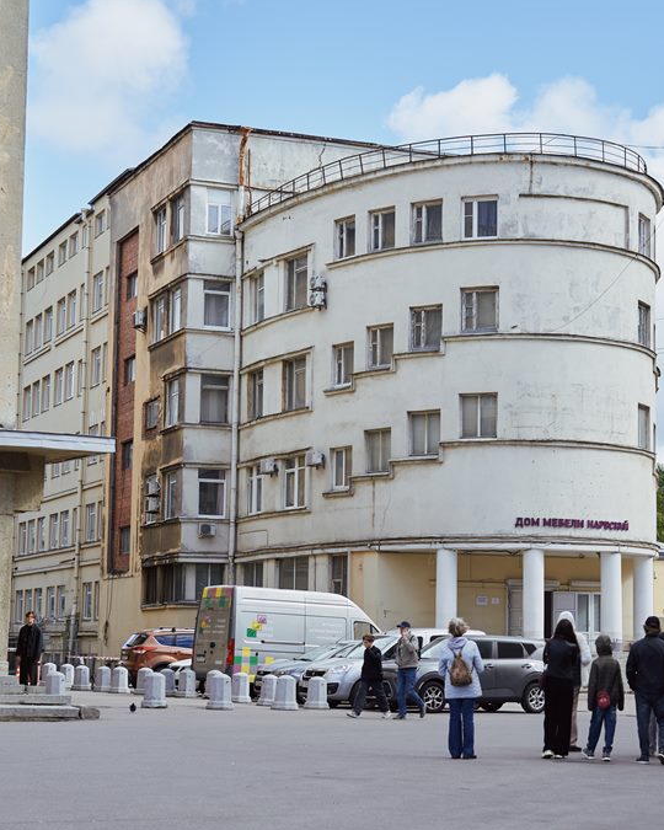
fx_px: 1818
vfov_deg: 25.7
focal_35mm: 74
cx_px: 492
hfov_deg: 20.6
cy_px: 417
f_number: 3.2
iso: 100
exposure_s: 1/800
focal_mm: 52
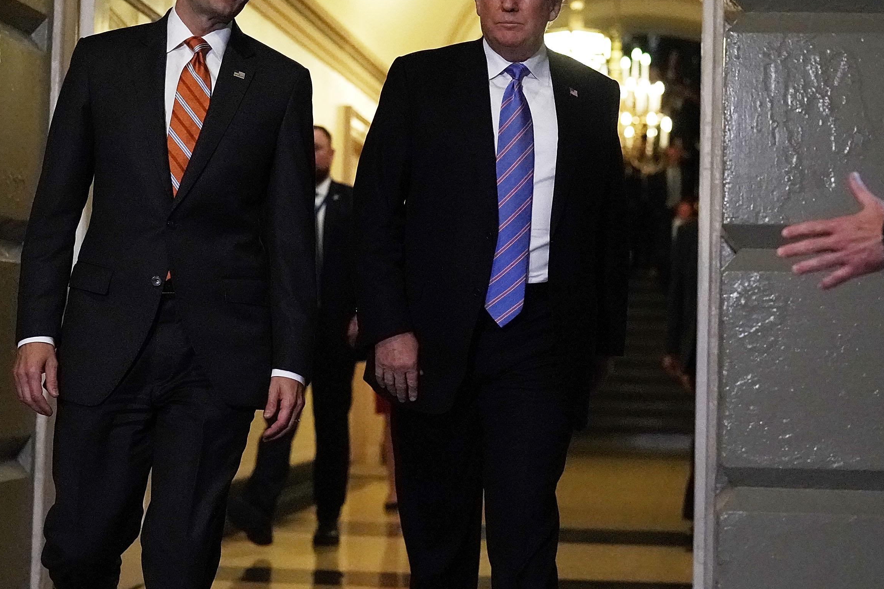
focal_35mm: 65
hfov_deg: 31.0
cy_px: 237
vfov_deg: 20.9
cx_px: 468
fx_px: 1596
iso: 8000
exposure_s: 1/1250
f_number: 2.2
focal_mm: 50
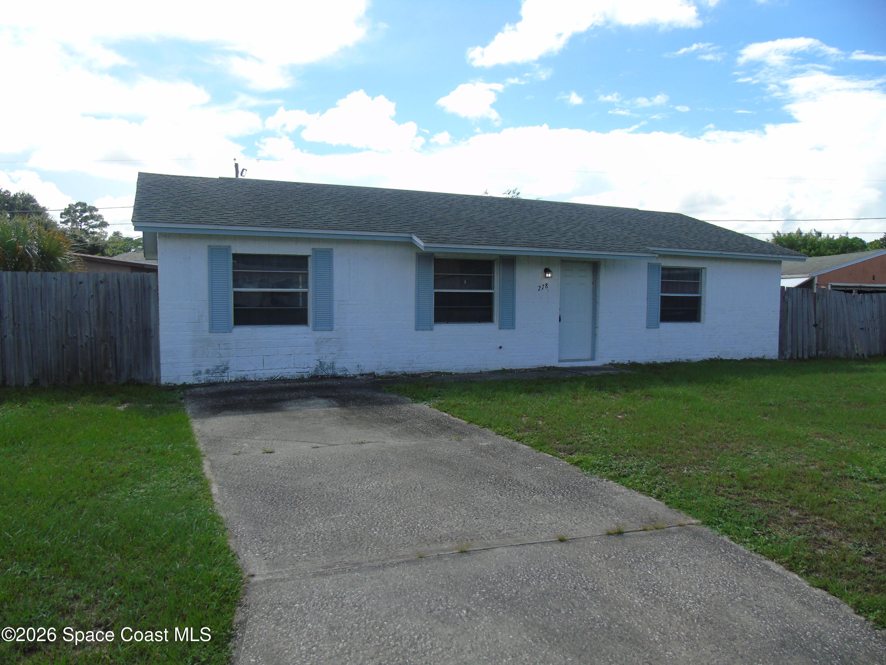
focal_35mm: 25
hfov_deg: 69.4
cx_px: 443
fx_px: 640
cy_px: 332
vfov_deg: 54.9
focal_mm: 4.4
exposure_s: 1/800
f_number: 3.4
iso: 80
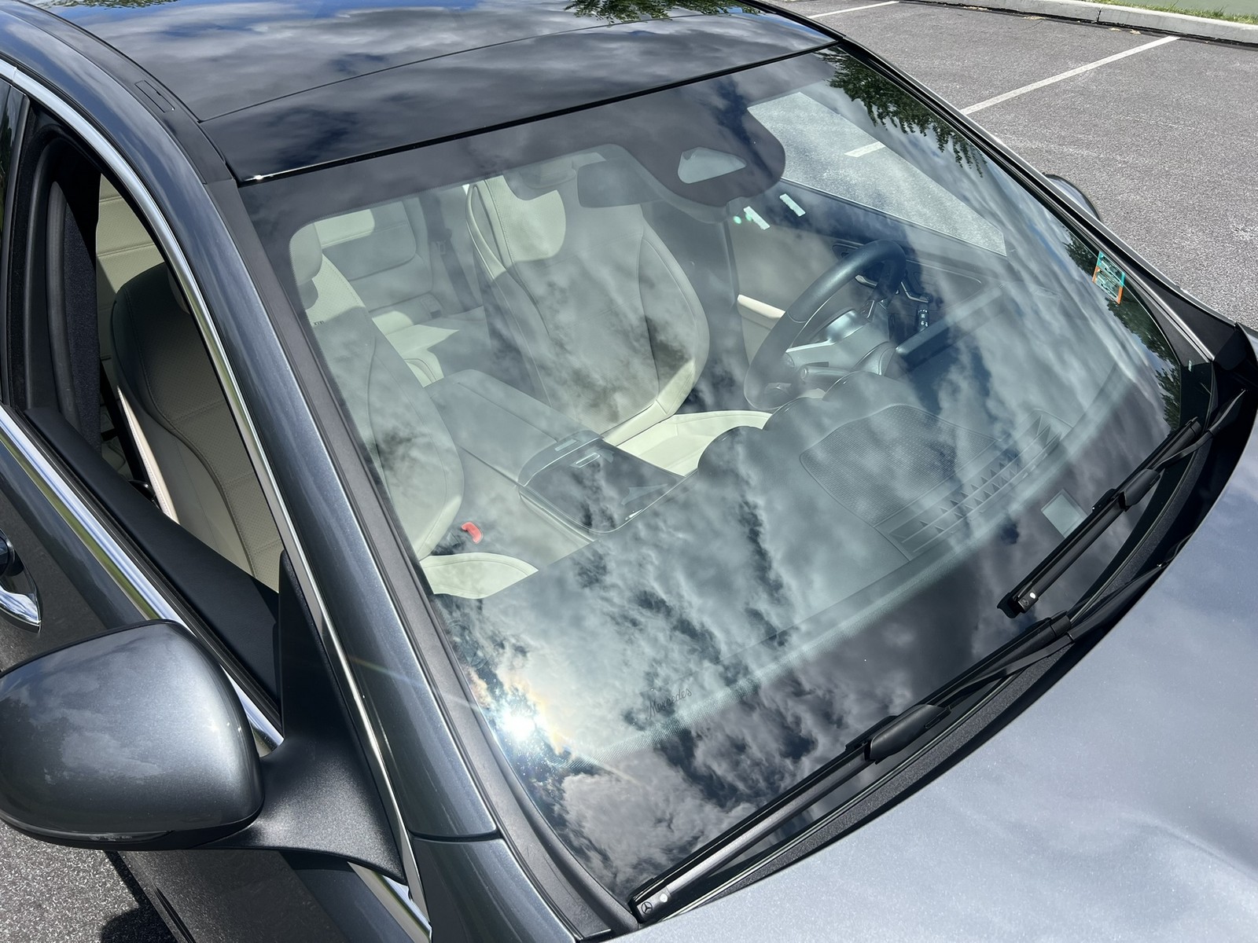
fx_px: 945
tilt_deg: -36.9
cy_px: 472
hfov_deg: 67.3
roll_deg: -0.5
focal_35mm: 26
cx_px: 629
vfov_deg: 53.1
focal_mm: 5.7
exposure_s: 1/3704
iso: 50
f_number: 1.5
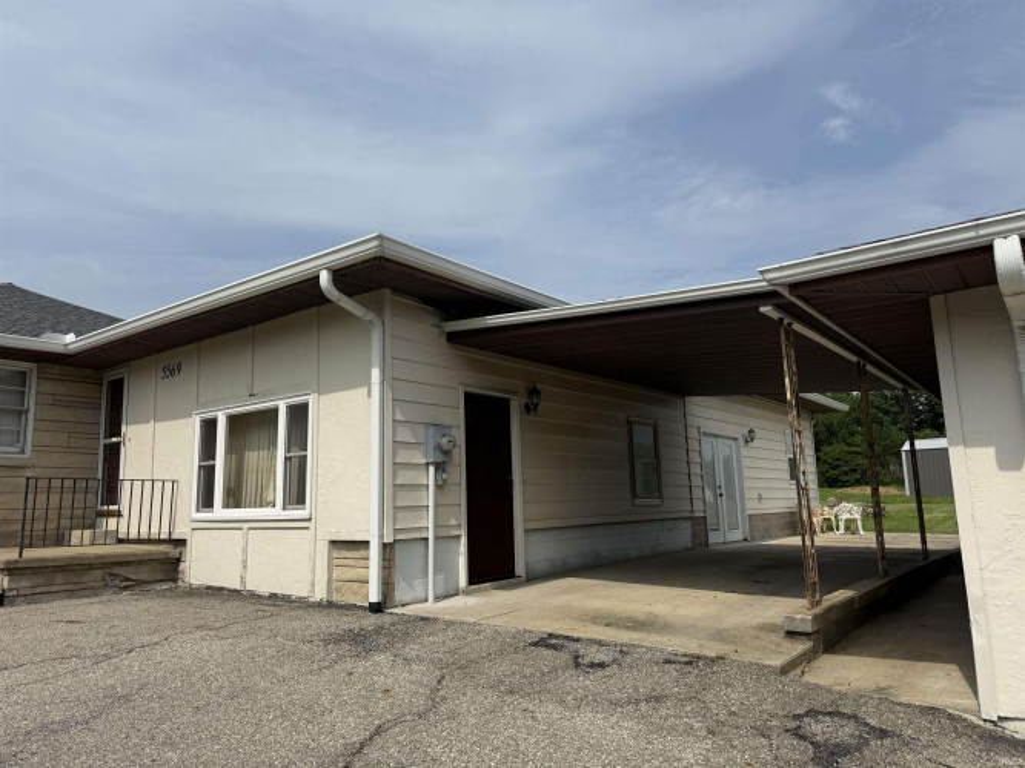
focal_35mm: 24
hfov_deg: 71.6
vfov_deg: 56.8
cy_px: 384
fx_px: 711
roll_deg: +0.2
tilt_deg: +8.8
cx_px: 512
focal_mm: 6.76
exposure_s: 1/7353
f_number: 1.78
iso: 80
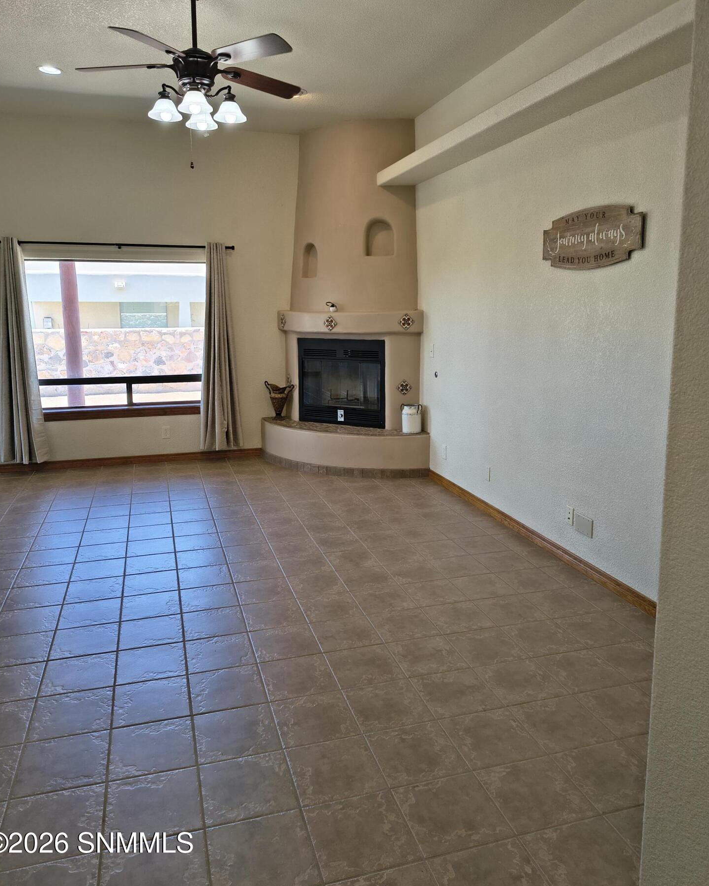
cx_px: 354
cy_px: 396
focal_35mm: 26
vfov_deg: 65.9
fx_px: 682
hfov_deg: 54.9
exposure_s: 1/120
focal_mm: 5.56
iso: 113
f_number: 1.8
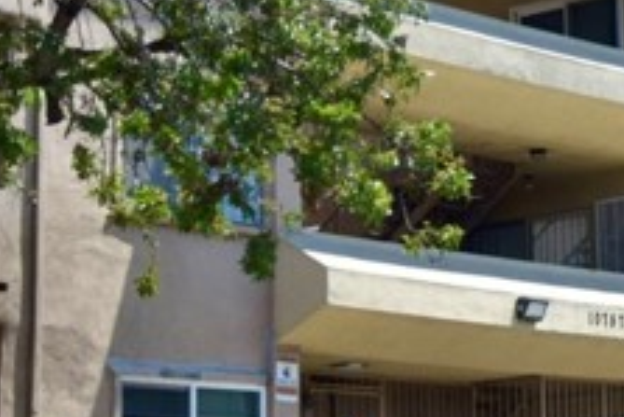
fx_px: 2393
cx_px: 607
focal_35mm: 138
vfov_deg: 9.9
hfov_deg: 14.6
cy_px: 69
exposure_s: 1/1600
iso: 200
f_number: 4.2
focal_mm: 32
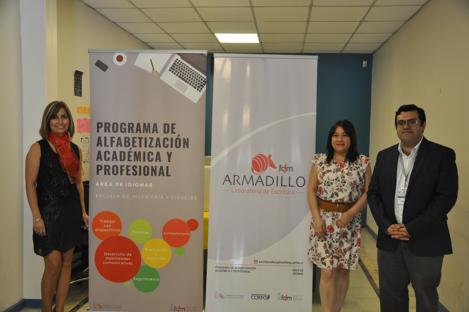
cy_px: 156
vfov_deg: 36.8
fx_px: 468
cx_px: 234
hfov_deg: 53.2
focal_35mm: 36
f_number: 3.8
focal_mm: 24
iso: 800
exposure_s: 1/60
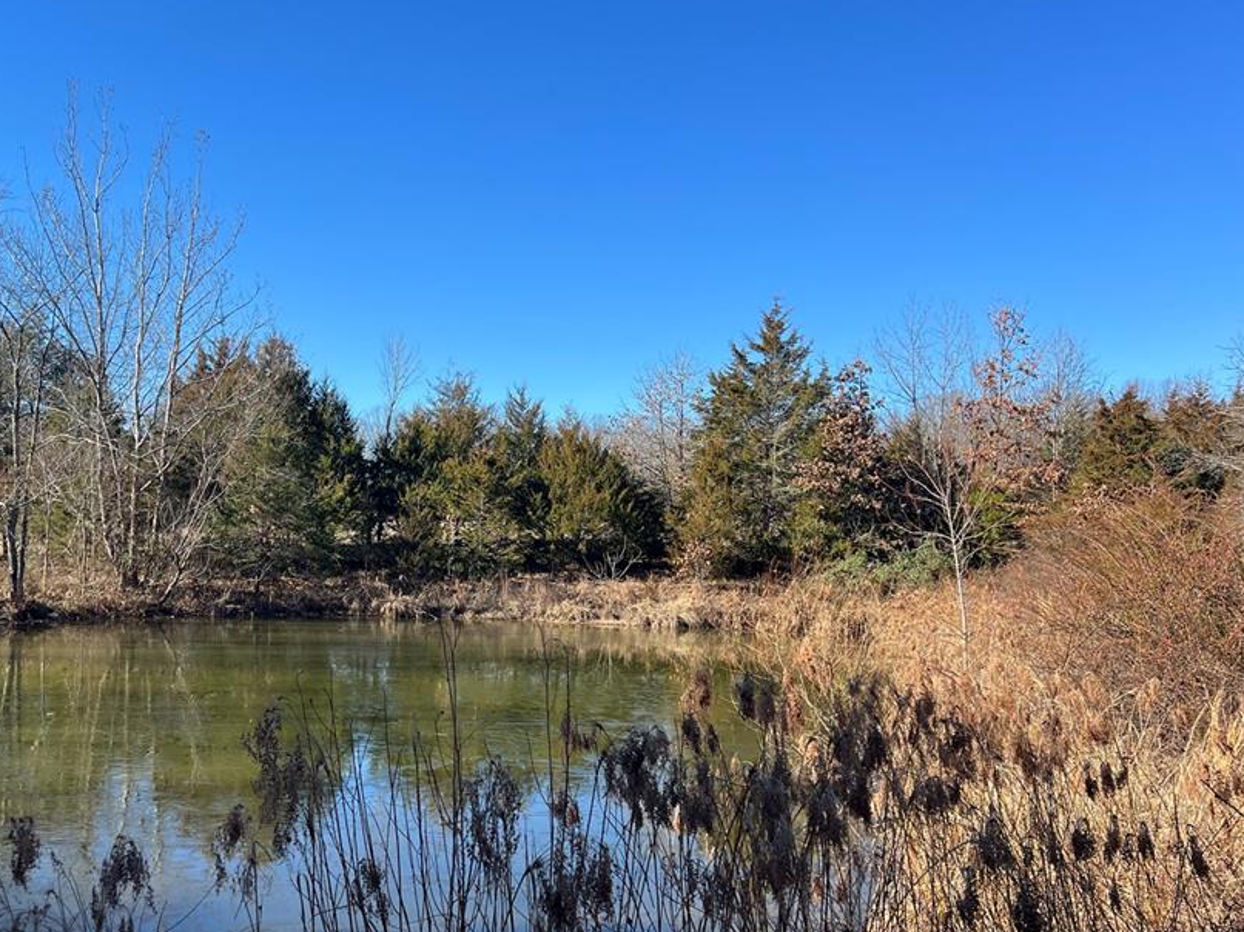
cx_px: 509
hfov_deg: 55.0
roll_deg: -0.8
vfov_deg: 42.8
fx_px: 1186
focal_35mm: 33
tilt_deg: -0.2
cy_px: 547
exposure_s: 1/1934
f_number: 1.5
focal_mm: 5.7
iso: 50
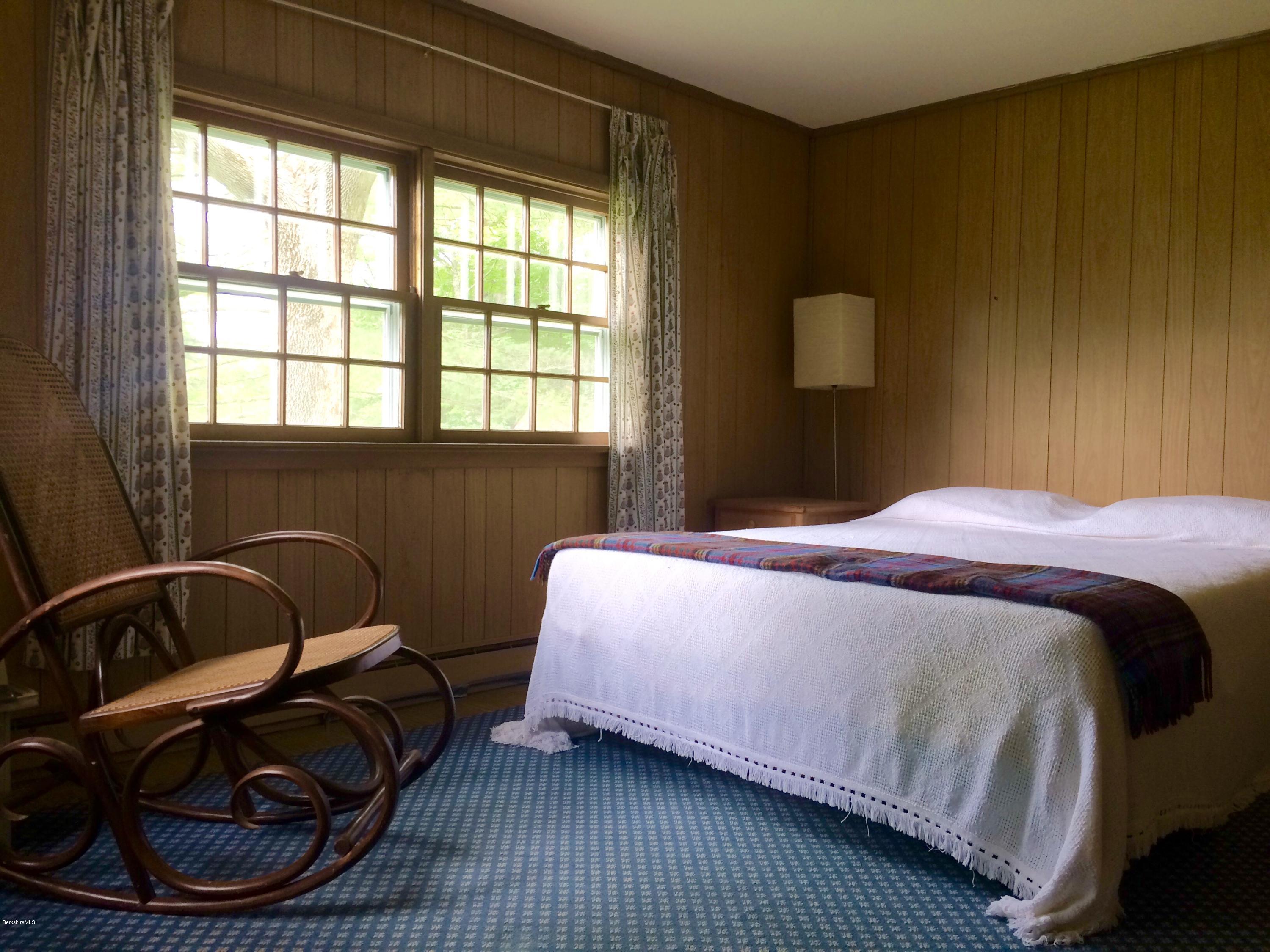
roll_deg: -0.7
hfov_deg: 61.7
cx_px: 635
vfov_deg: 48.2
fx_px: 1064
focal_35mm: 29
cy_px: 476
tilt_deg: -2.4
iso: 40
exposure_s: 1/30
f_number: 2.2
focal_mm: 4.15
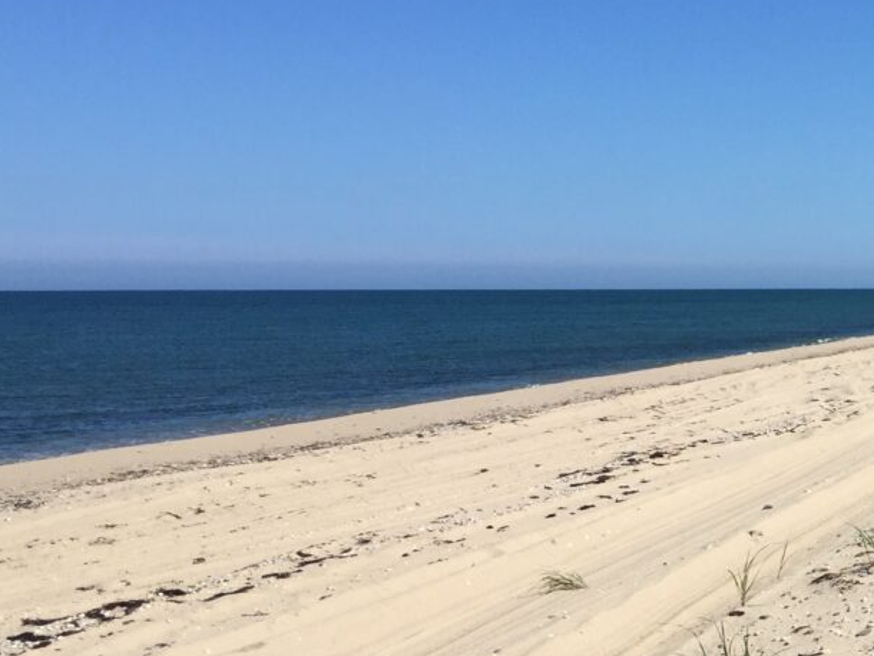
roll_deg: +1.3
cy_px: 415
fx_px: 1844
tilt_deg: -4.7
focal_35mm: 73
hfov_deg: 24.2
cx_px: 1046
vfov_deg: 20.1
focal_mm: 4.15
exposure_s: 1/3049
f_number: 2.2
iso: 32
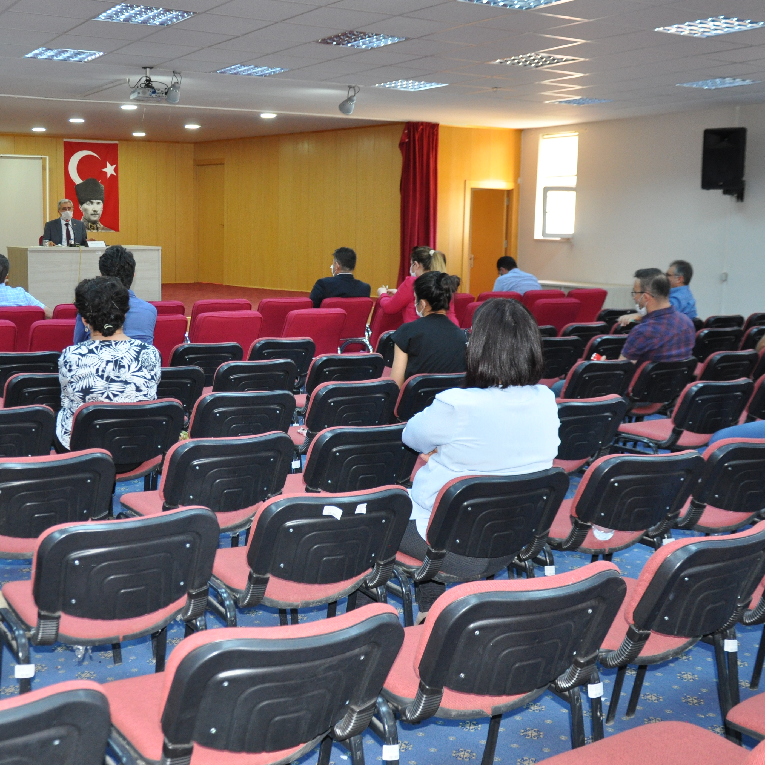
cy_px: 382
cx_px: 252
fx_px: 1075
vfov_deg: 39.2
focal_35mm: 43
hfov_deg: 38.7
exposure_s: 1/60
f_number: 3.8
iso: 800
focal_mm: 22
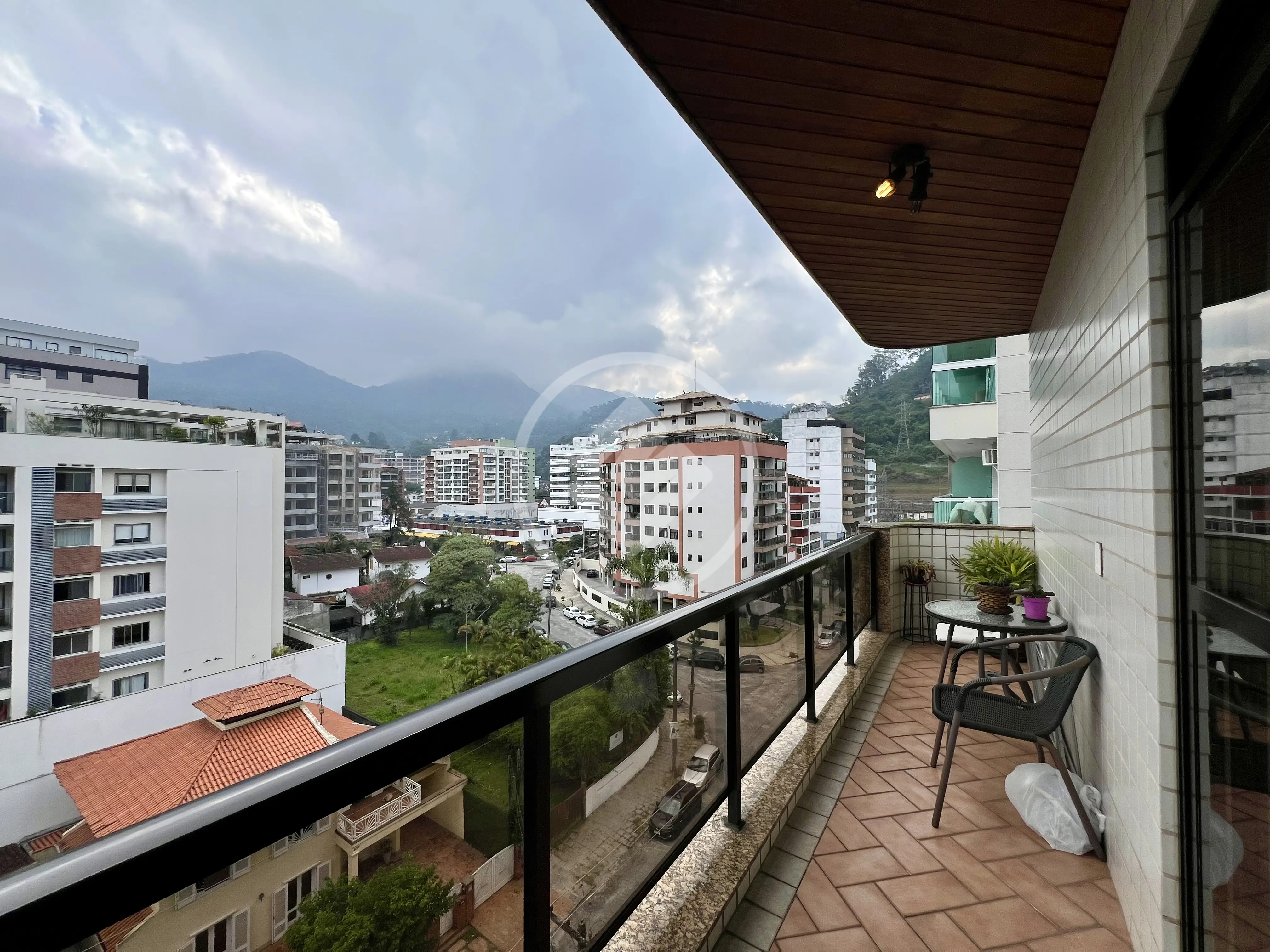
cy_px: 476
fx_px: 477
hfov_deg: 106.2
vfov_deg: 89.9
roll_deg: -0.1
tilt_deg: +0.7
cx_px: 635
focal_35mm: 13
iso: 32
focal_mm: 1.57
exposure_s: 1/2222
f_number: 1.8
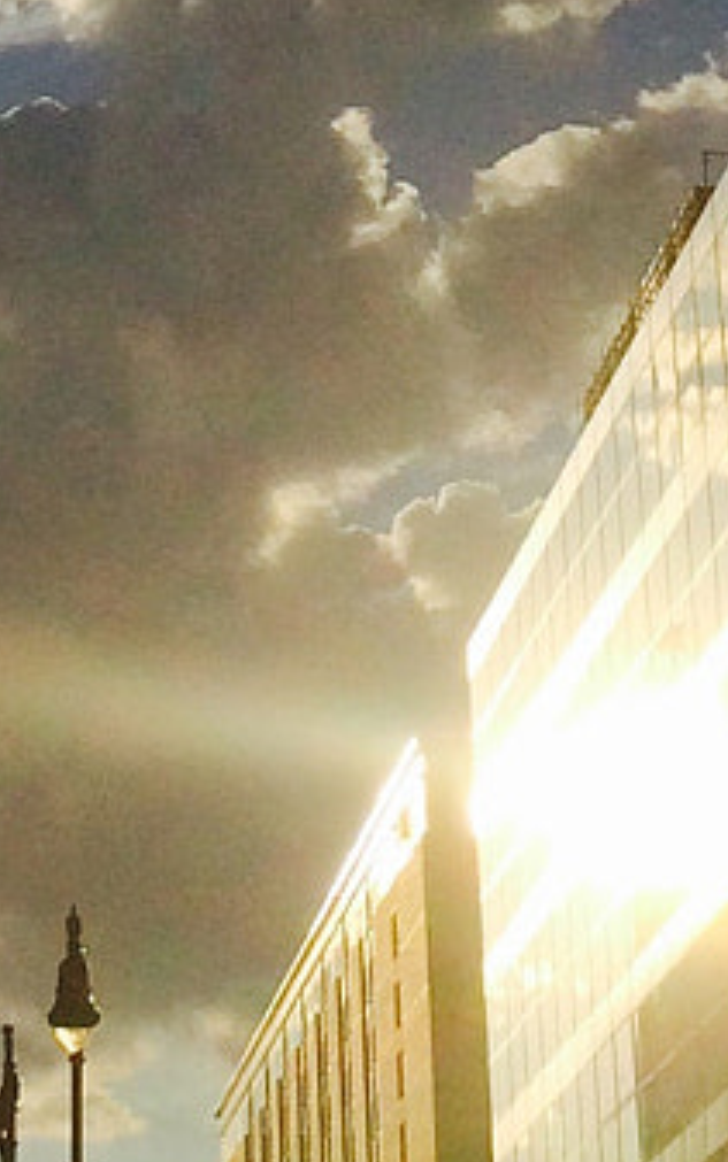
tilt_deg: +25.6
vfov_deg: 13.8
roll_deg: +2.9
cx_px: 414
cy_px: -365
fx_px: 4629
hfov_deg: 9.0
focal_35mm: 146
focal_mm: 4.15
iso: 32
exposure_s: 1/13699
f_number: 2.2
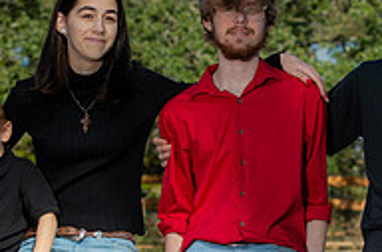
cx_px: 316
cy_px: 260
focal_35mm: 212
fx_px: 2244
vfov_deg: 6.4
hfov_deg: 9.7
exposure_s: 1/250
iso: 50
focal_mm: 70
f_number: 5
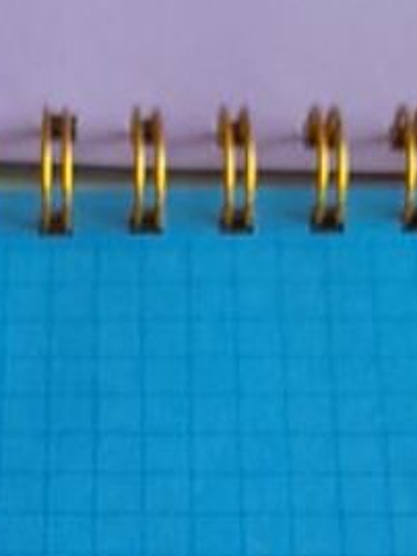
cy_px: 675
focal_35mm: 124
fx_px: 1990
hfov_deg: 11.9
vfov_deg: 15.3
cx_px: 17
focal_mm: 4.6
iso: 160
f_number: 2
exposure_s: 1/60
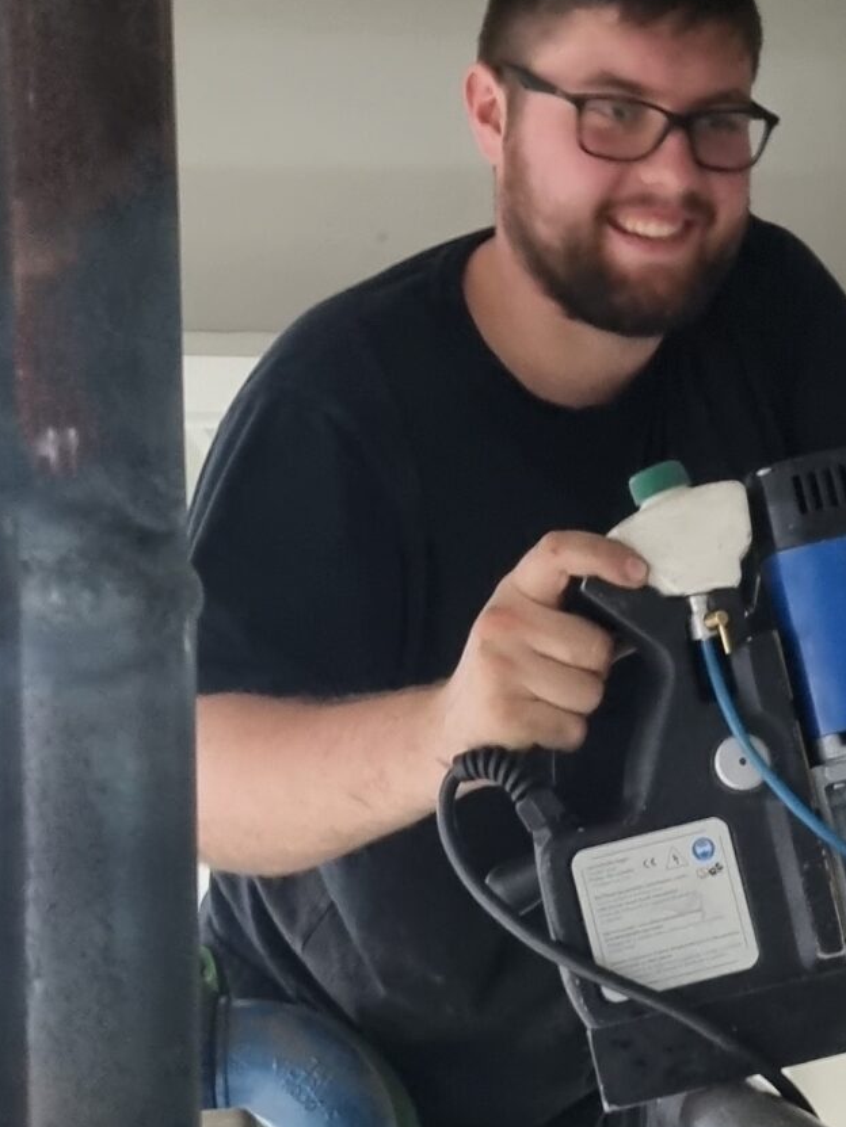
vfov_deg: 24.3
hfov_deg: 17.7
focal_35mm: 80
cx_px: 967
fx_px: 2607
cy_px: 727
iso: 640
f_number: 1.8
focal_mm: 5.4
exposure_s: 1/25
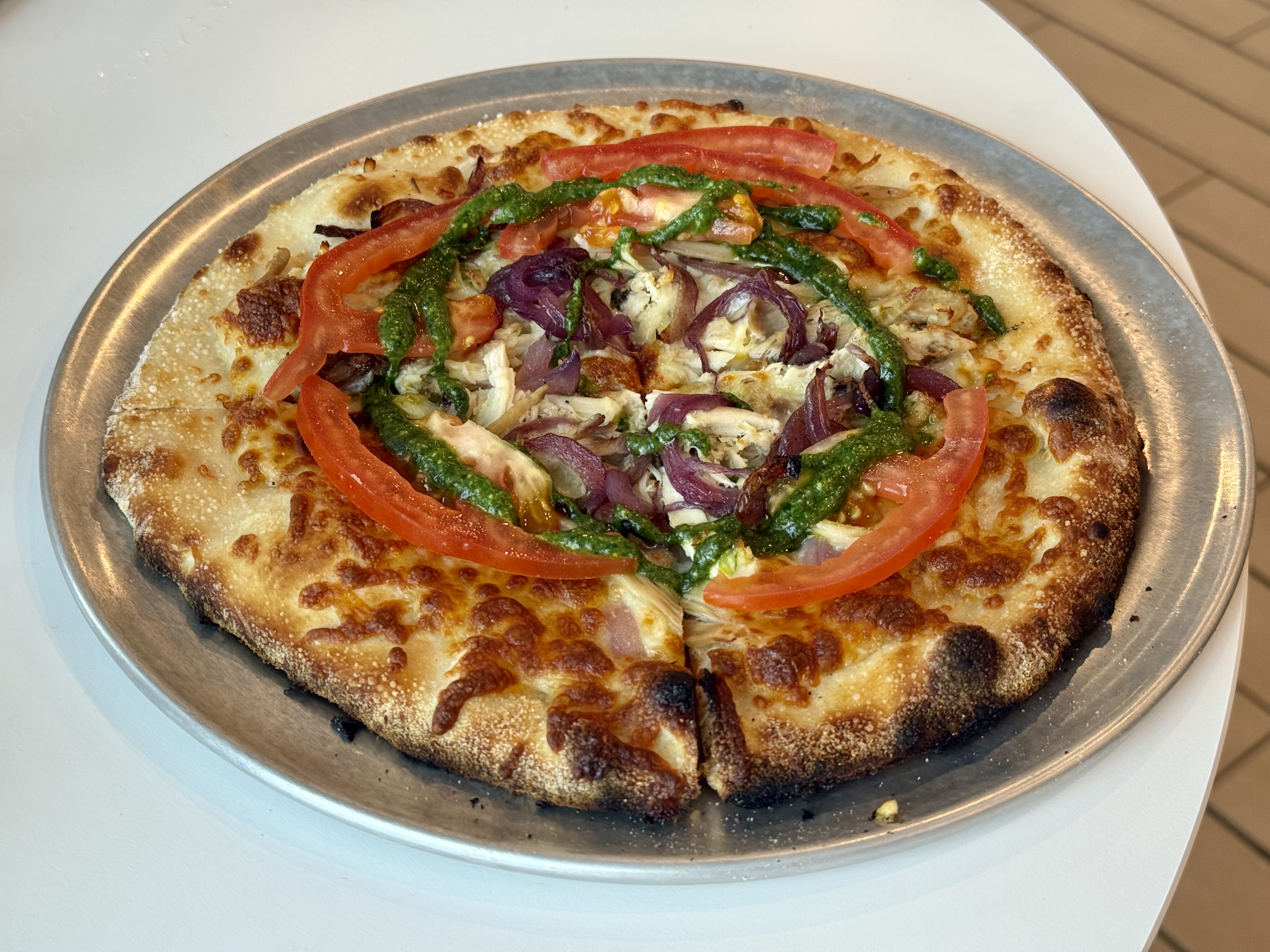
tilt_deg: -44.0
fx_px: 1761
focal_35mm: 48
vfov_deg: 30.3
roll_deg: -1.2
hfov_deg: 39.7
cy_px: 476
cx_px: 635
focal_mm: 6.76
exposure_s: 1/60
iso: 125
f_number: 1.78
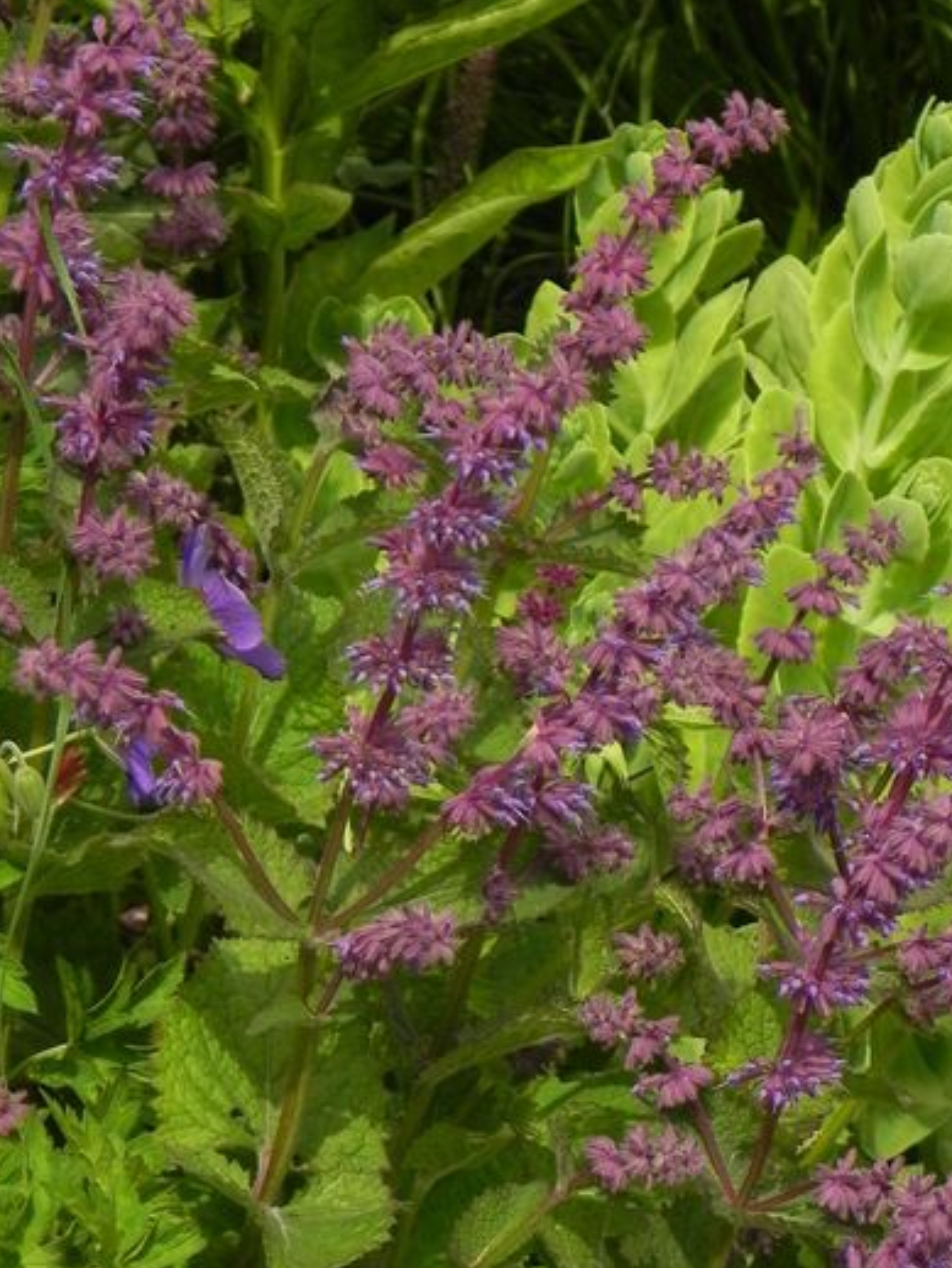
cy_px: 822
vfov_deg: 7.9
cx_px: 526
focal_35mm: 250
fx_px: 9160
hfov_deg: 5.9
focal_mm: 28.8
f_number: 5
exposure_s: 1/1000
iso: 160
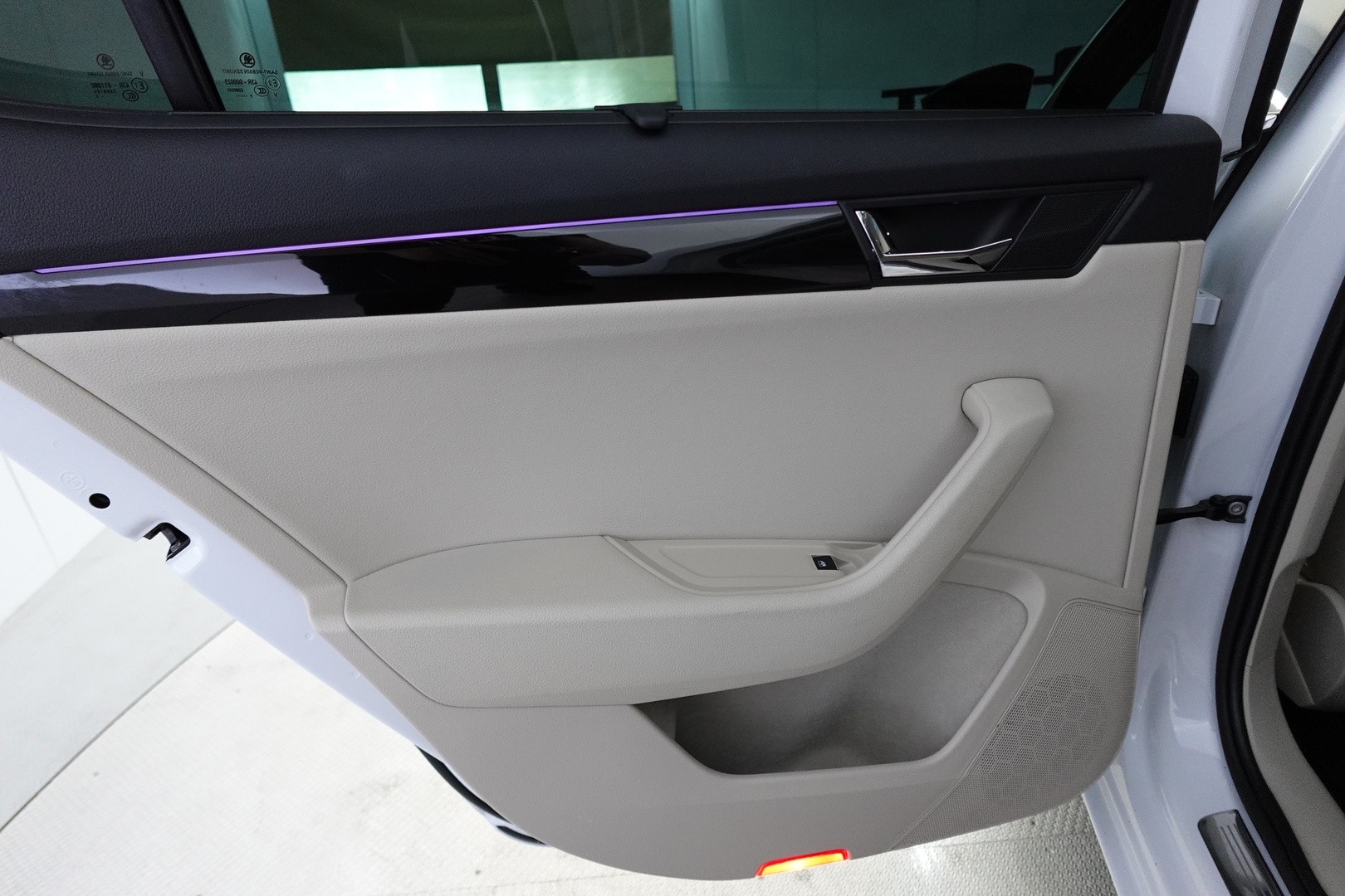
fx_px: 747
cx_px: 672
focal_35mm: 20
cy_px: 448
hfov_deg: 84.0
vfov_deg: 61.9
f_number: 2
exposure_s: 1/80
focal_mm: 7.6
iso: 1000
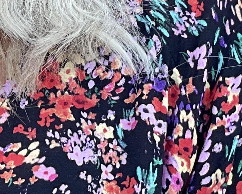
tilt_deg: -7.2
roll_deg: +0.0
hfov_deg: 7.5
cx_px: -174
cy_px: -198
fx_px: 1805
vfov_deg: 6.0
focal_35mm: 252
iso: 50
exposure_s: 1/122
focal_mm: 6
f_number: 2
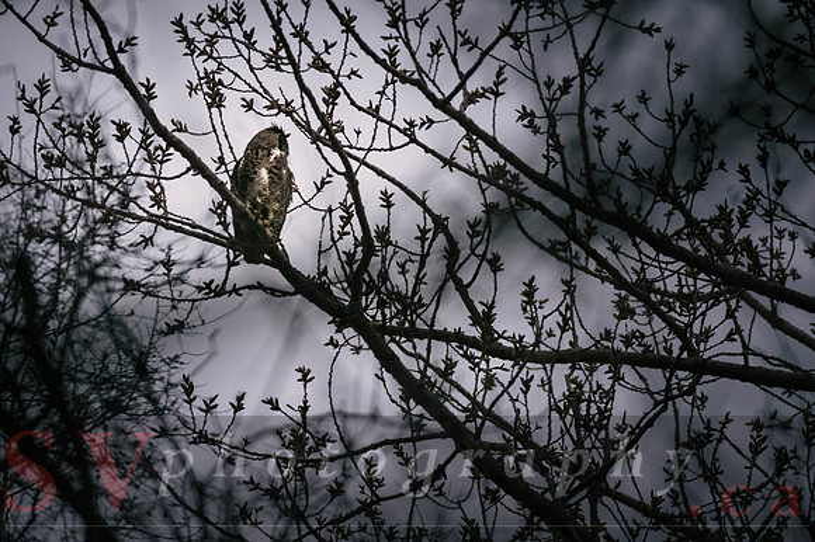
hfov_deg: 3.1
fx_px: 14926
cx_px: 503
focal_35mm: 660
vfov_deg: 2.1
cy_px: 185
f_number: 4
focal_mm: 330
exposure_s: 1/10
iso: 4000
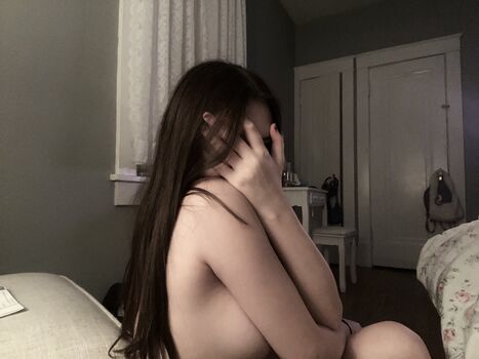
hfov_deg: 73.9
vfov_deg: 58.9
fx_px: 318
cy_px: 180
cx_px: 240
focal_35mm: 23
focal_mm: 2.71
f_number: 2.2
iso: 1000
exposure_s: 1/15
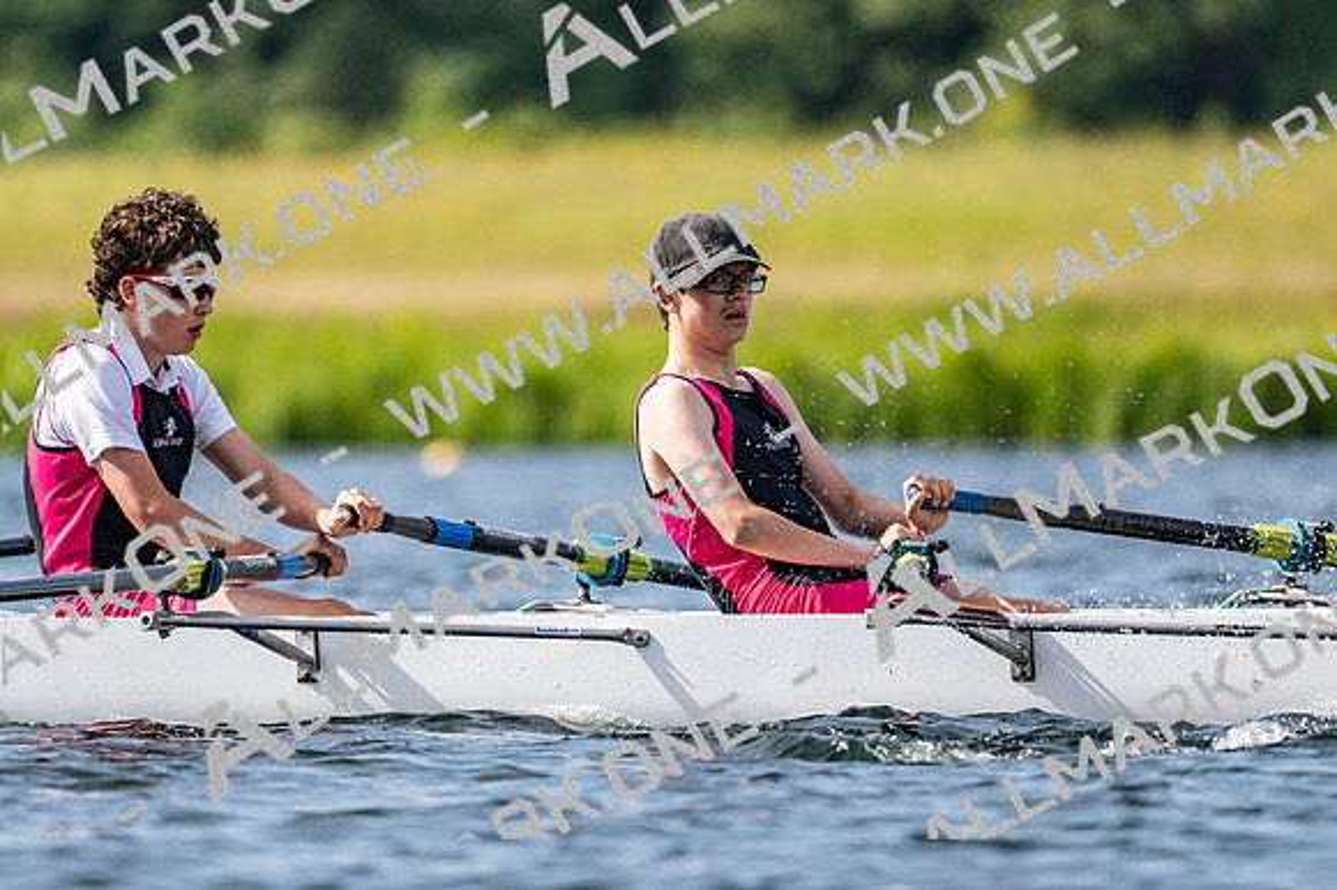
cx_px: 668
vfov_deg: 2.3
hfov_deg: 3.4
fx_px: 22270
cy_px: 445
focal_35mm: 600
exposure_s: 1/2500
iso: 220
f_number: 4.5
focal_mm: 400
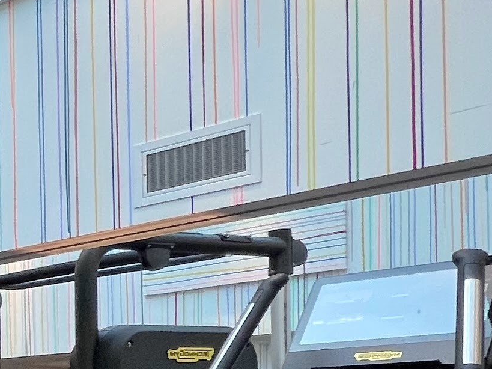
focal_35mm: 64
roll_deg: +0.5
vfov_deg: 21.3
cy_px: 442
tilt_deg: +1.6
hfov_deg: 18.9
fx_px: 910
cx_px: -487
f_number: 1.8
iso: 100
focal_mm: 1.57
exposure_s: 1/100
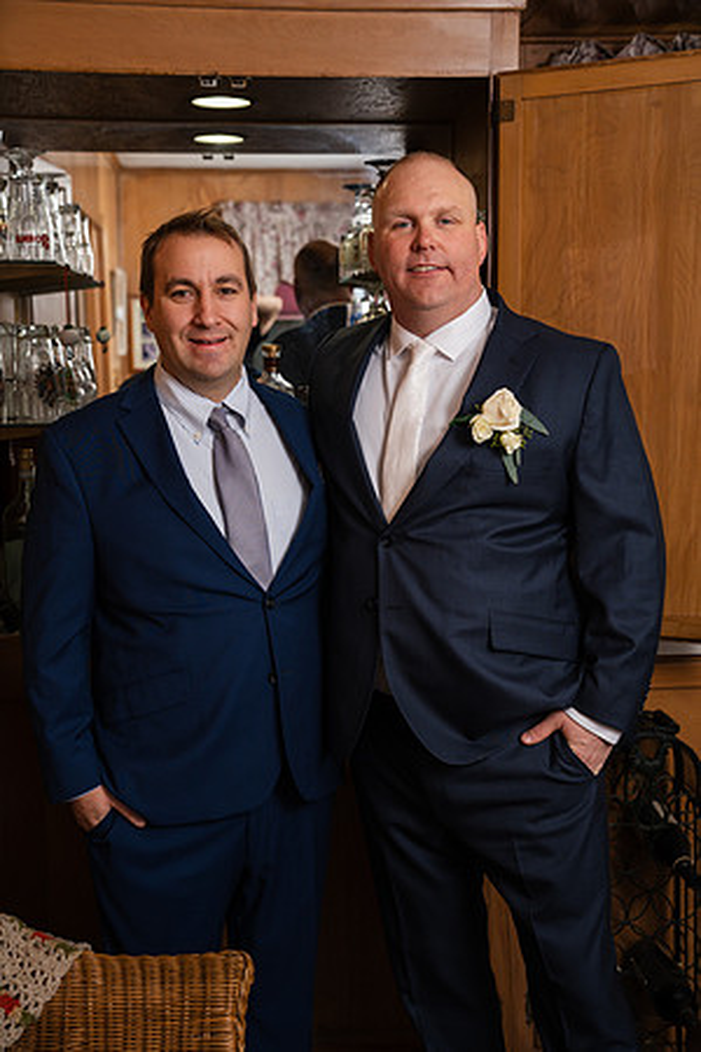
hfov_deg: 28.1
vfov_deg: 41.1
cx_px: 350
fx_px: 1402
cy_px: 526
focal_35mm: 48
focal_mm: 48
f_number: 4
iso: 250
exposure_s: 1/200
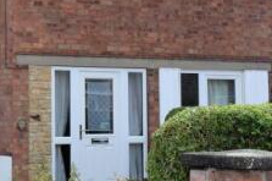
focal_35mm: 106
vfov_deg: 12.8
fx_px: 800
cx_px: -70
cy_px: 28
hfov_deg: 18.2
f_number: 9
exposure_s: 1/200
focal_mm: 24
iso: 100
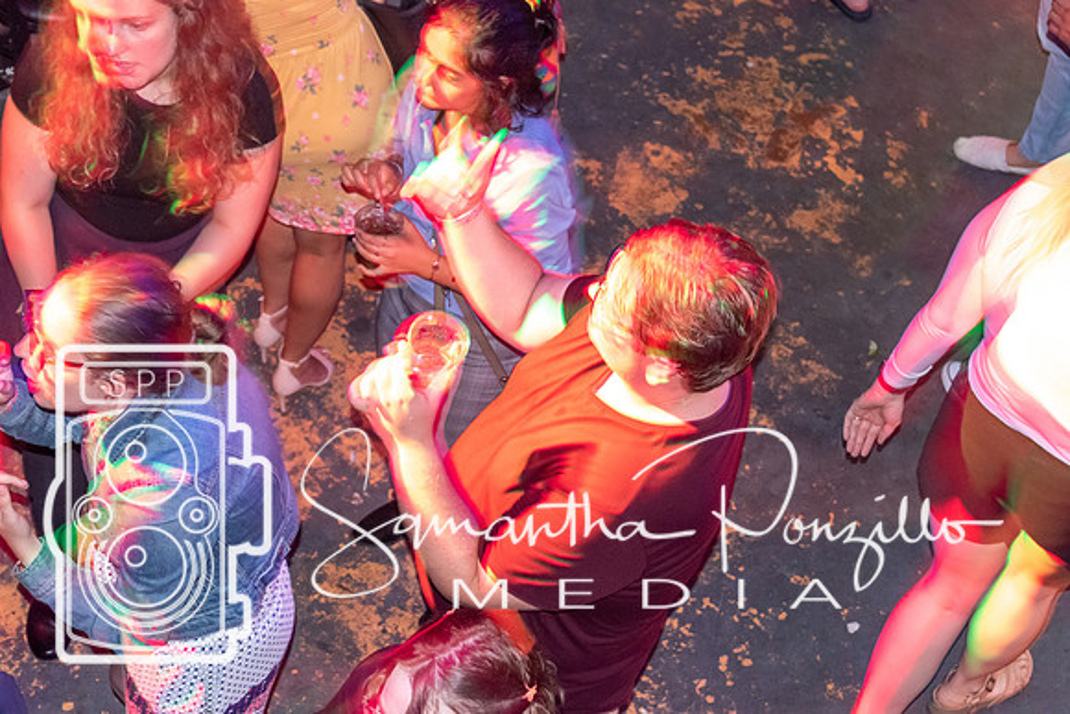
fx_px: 2140
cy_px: 357
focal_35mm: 72
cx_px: 535
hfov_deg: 28.1
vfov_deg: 18.9
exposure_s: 1/3
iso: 3200
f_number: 5.3
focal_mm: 48
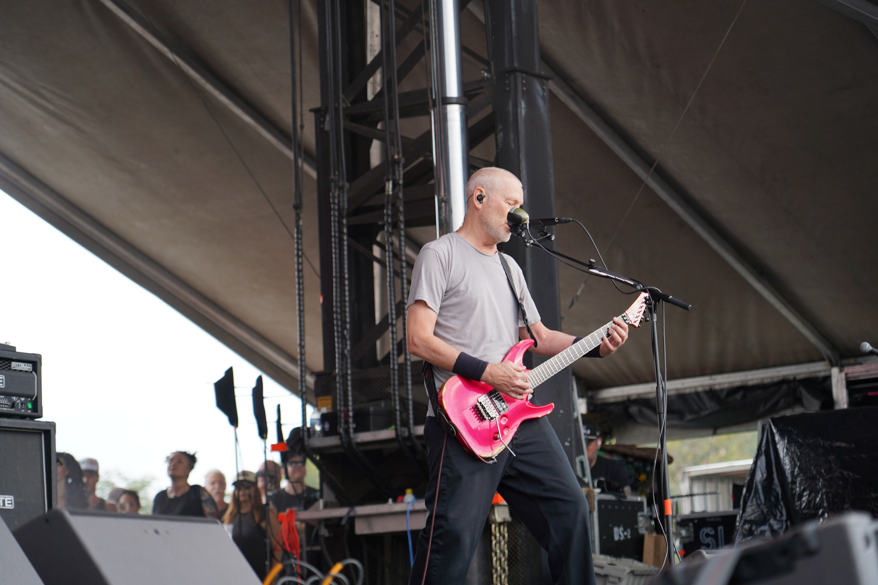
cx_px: 439
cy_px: 292
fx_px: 2561
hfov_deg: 19.5
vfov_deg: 13.0
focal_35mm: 105
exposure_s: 1/125
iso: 100
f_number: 4
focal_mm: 105
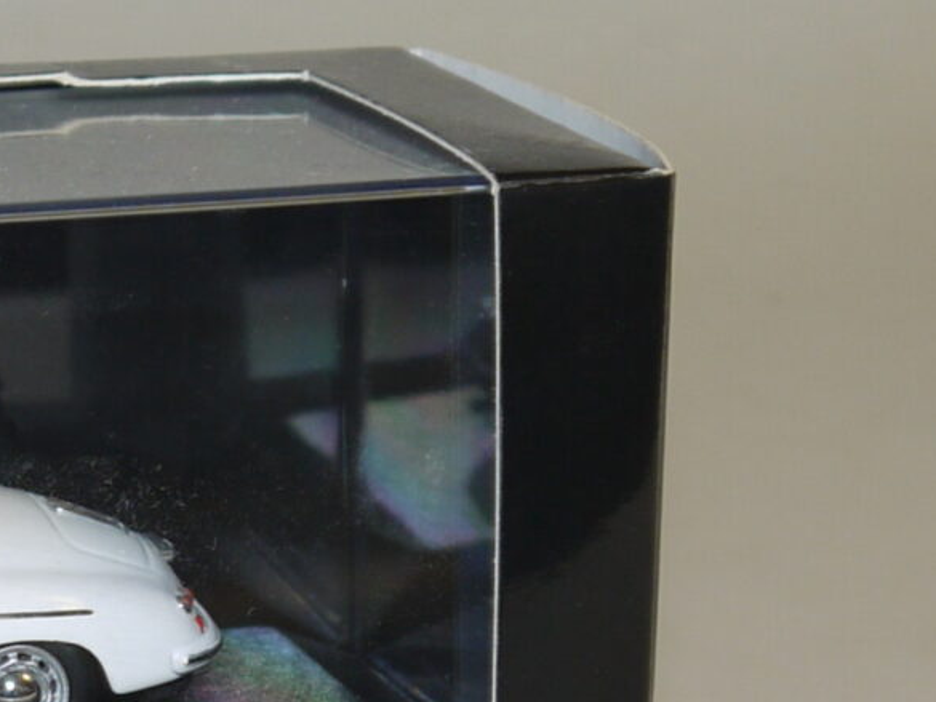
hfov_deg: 11.4
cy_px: 652
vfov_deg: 8.8
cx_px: -298
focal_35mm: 168
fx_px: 4544
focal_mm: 17
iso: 100
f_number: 4
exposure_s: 1/40
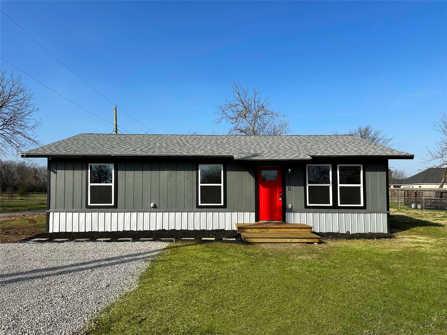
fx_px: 310
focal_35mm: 24
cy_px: 168
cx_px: 224
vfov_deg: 56.8
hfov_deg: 71.6
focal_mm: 6.86
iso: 80
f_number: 1.78
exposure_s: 1/5263
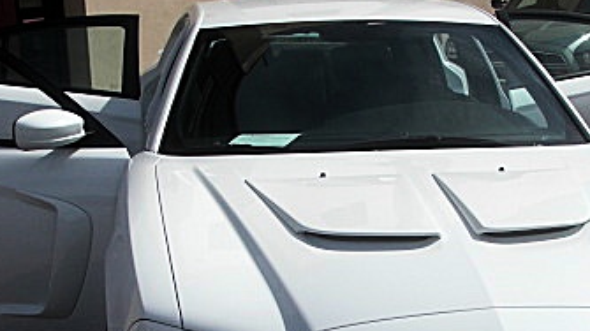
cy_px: 287
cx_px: 382
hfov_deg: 28.1
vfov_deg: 15.9
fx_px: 1173
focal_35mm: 75
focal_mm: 6.3
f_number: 7.9
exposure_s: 1/250
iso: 50
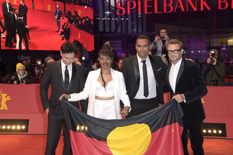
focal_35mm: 42
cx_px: 116
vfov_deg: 31.8
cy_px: 78
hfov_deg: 46.4
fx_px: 272
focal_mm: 42
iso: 1250
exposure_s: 1/250
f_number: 6.3
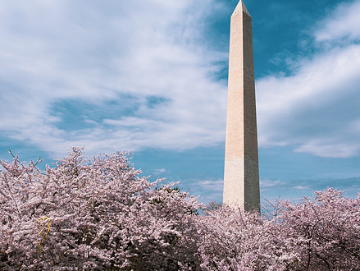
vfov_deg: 44.2
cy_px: 139
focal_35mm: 32
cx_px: 193
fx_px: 333
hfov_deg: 56.7
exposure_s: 1/300
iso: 160
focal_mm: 16
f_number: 11
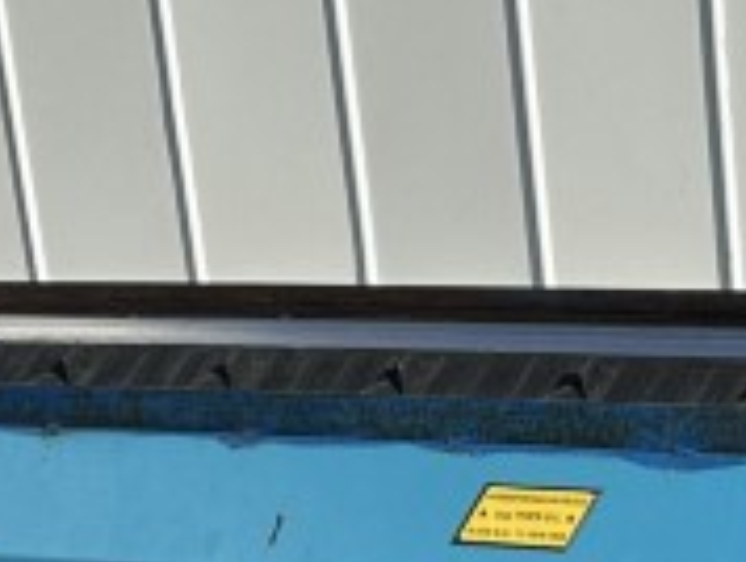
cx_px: 1215
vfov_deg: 10.2
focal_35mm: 138
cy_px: 994
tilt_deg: -24.2
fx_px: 2978
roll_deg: +0.1
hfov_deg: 13.2
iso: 80
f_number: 1.78
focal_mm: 6.86
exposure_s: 1/4184
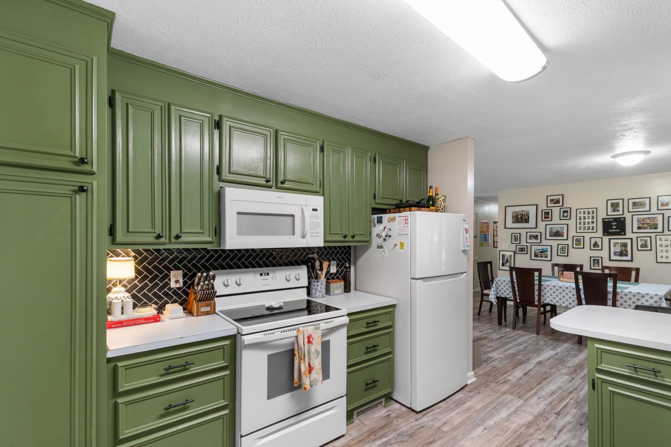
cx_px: 357
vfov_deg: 73.7
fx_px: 298
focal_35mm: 16
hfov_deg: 96.6
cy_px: 238
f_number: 4.5
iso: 100
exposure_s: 1/5
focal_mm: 10
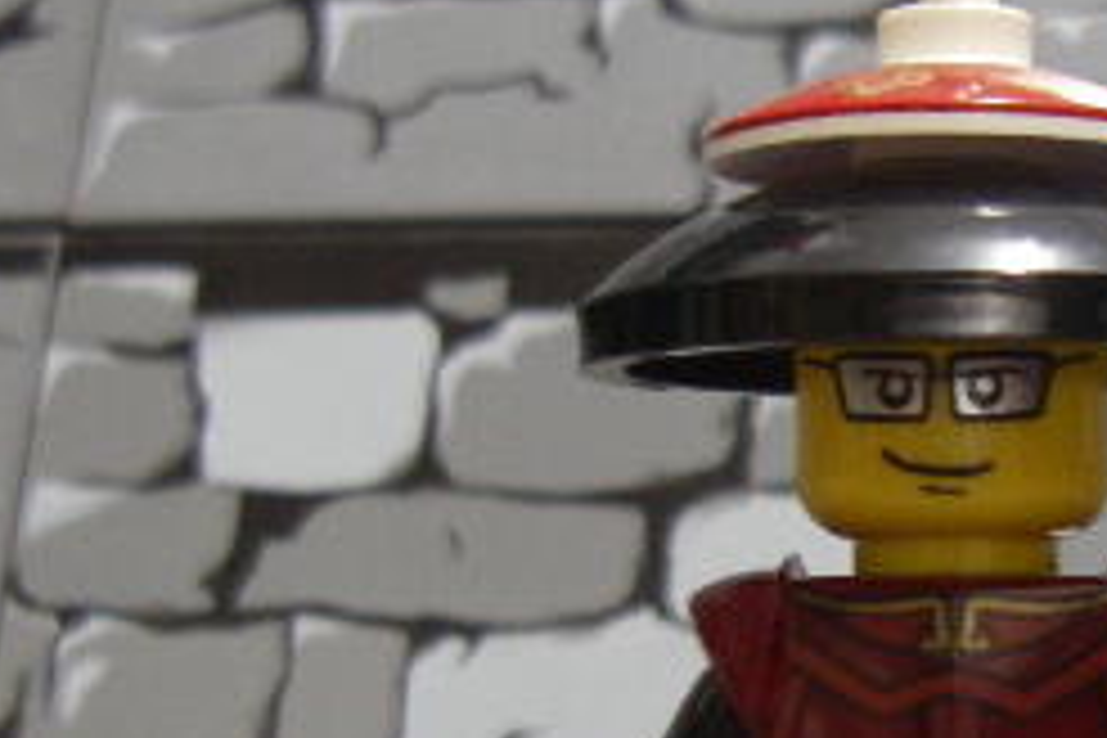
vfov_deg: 13.2
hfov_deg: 19.5
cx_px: 954
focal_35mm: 103
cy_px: 585
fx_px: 3167
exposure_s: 1/4
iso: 250
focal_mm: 6.3
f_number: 3.3
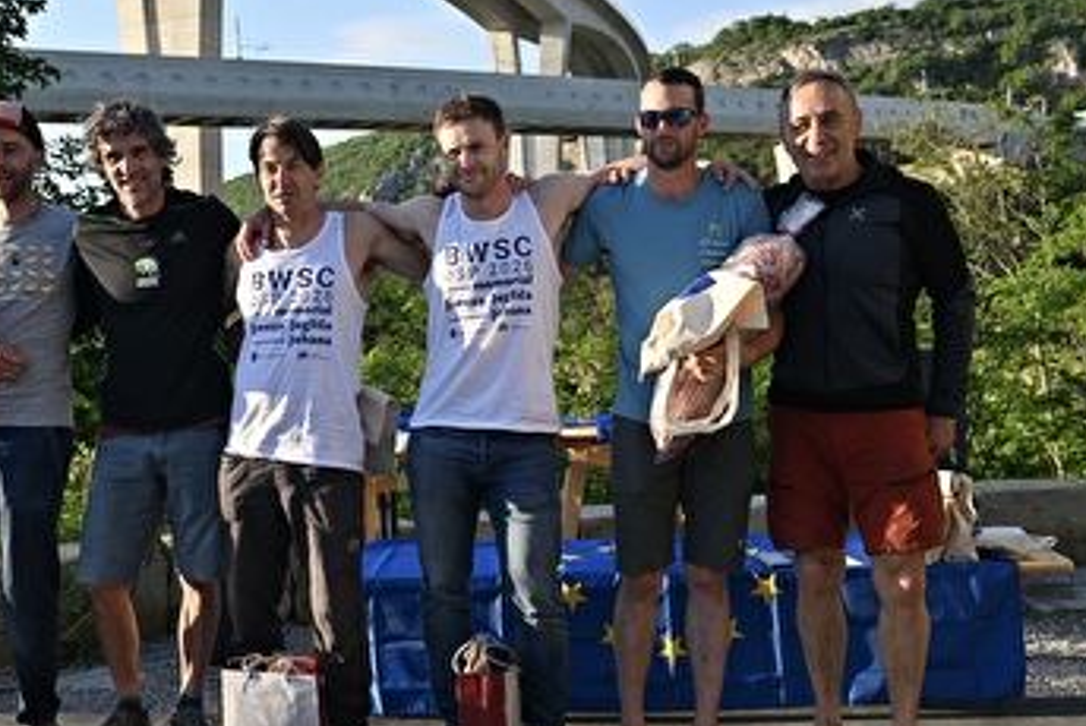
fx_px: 1359
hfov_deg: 43.4
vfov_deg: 29.9
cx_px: 442
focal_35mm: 45
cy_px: 412
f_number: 5.6
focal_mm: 36
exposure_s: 1/640
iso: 200
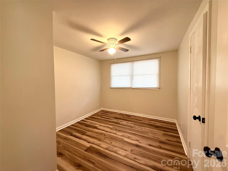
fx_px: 92
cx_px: 114
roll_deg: +0.7
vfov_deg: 85.7
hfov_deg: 102.1
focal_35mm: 14
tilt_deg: -1.3
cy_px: 86
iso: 200
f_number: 2.2
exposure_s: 1/60
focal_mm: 2.22
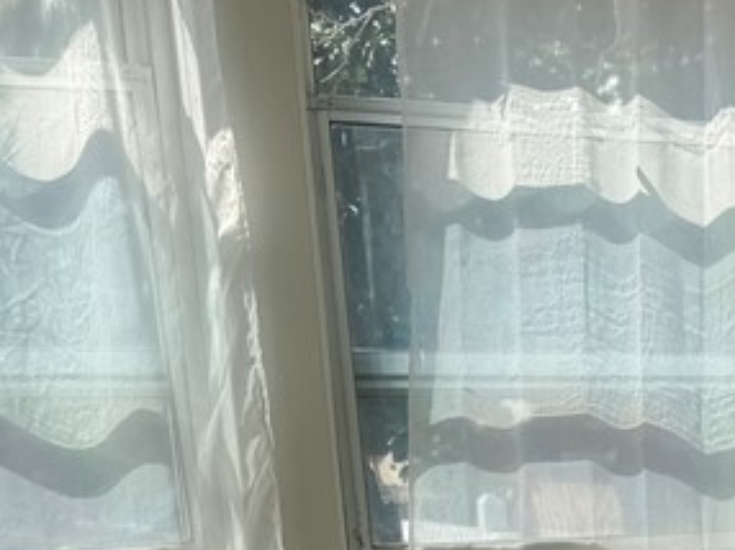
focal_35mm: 86
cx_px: 902
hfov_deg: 21.1
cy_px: 936
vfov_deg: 15.2
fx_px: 1825
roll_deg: +1.9
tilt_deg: -16.7
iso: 80
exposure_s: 1/1689
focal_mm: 6.76
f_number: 1.78
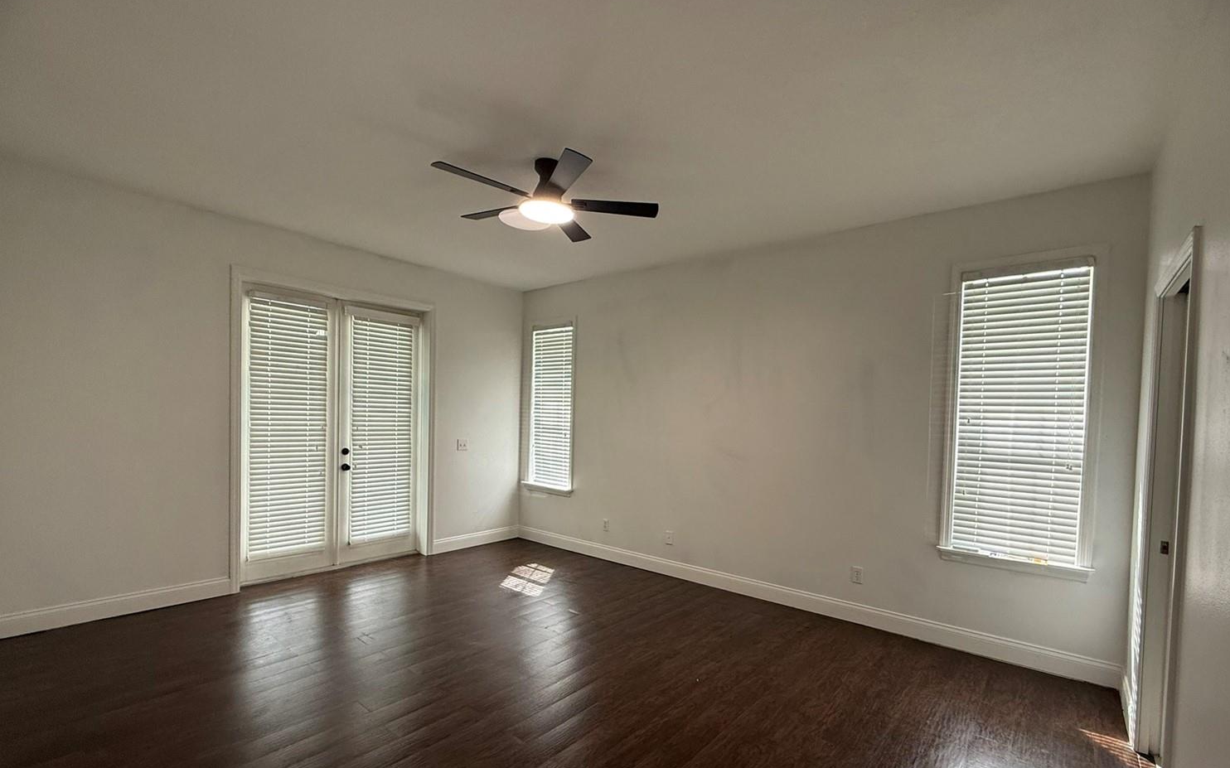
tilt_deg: -1.0
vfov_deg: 70.9
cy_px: 432
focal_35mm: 16
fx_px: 536
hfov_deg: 97.7
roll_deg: -1.6
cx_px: 650
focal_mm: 2.22
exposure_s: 1/120
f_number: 2.2
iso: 200
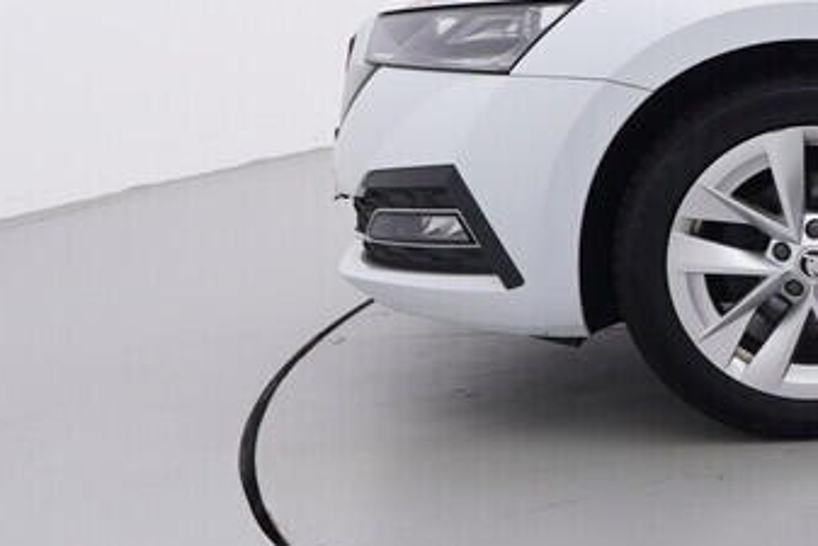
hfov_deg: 17.3
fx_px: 2185
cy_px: 75
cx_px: 1481
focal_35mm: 96
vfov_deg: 14.1
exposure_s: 1/80
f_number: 5
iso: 200
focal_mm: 15
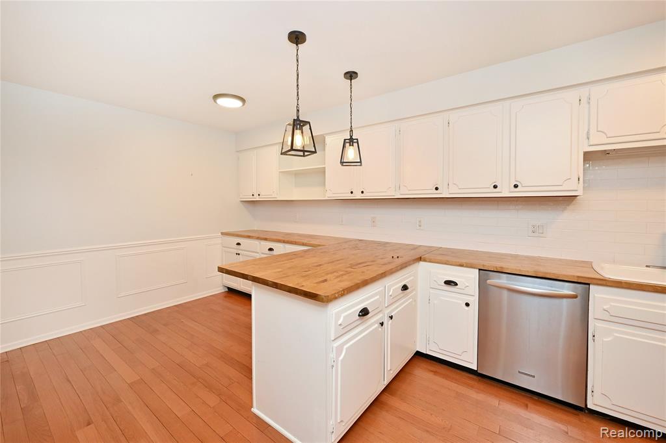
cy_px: 222
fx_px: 259
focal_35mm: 14
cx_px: 333
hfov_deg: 104.3
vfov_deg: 81.2
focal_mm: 14
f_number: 8
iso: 1400
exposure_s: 1/60
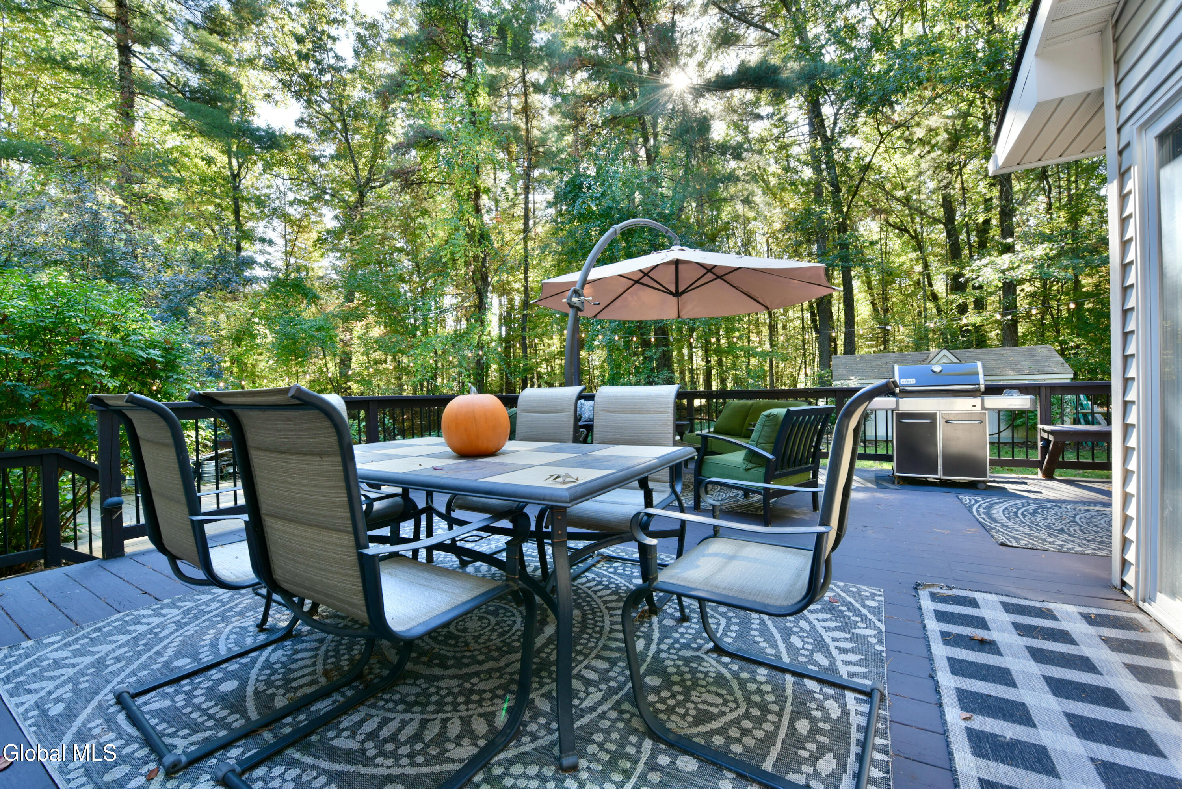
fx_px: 460
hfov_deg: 104.2
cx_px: 591
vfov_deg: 81.3
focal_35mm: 14
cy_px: 394
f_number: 11
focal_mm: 14
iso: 800
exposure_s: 1/30
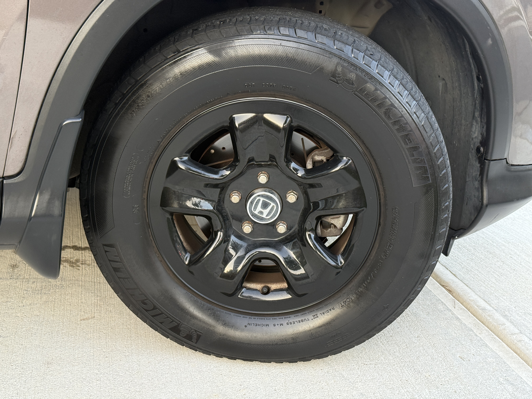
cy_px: 200
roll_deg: -1.0
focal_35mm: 48
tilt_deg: -20.4
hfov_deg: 39.7
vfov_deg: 30.3
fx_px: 738
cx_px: 266
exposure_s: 1/84
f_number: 1.78
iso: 160
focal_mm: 6.76
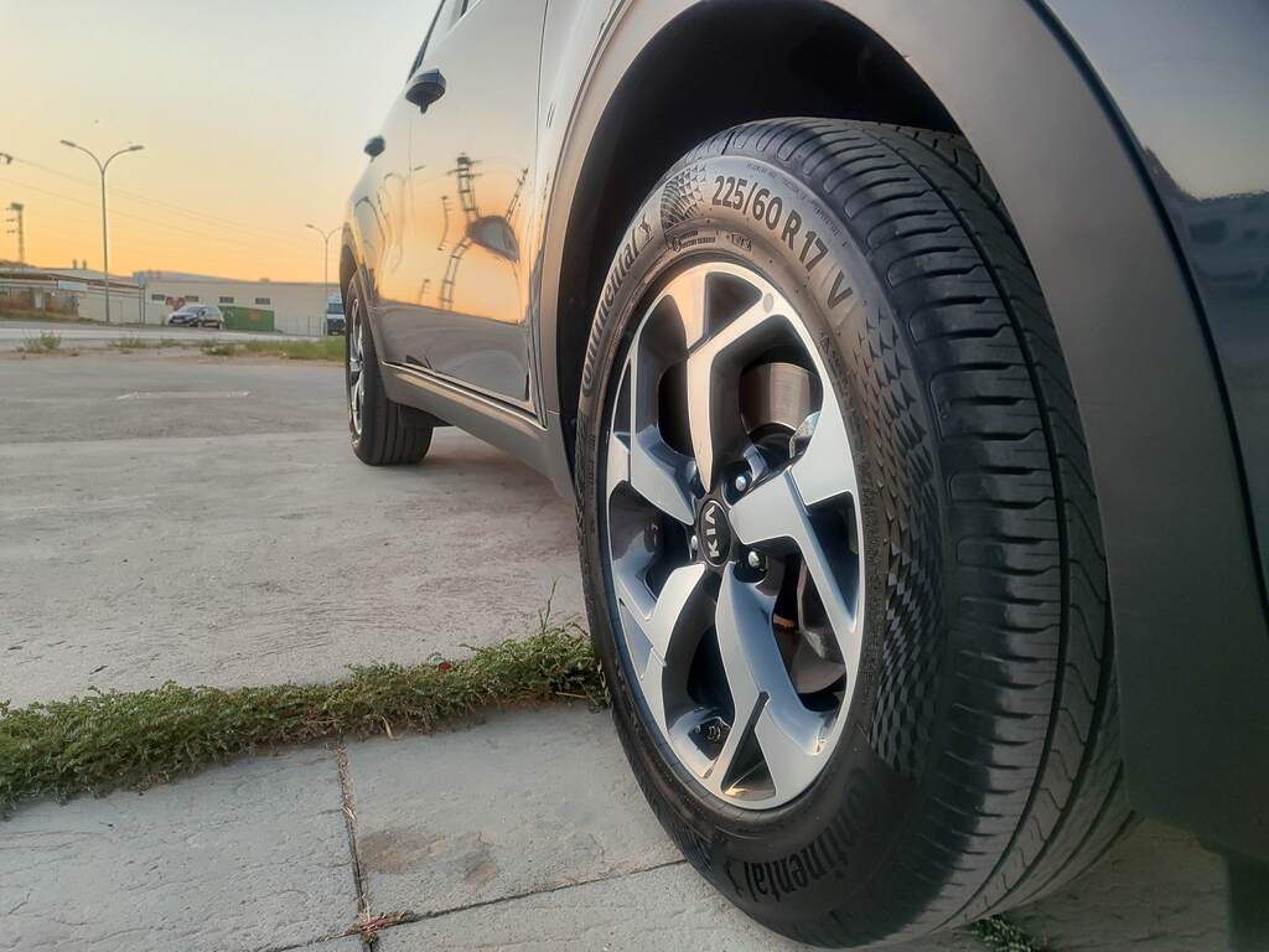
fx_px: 916
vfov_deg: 54.9
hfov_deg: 69.4
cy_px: 476
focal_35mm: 25
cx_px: 634
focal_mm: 5.95
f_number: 1.89
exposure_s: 1/50
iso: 69
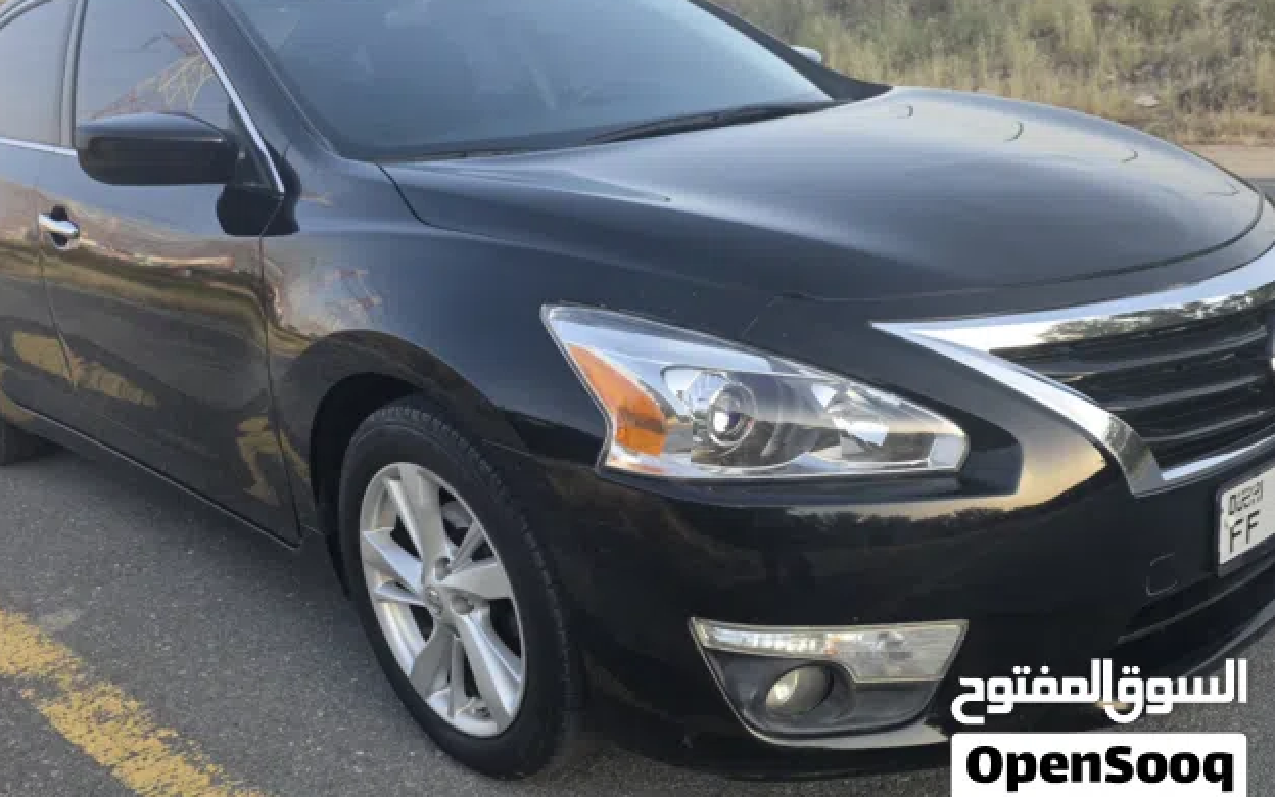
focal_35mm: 25
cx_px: 644
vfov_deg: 49.2
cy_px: 364
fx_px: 869
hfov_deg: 72.5
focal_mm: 6.3
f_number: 1.7
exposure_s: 1/370
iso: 25
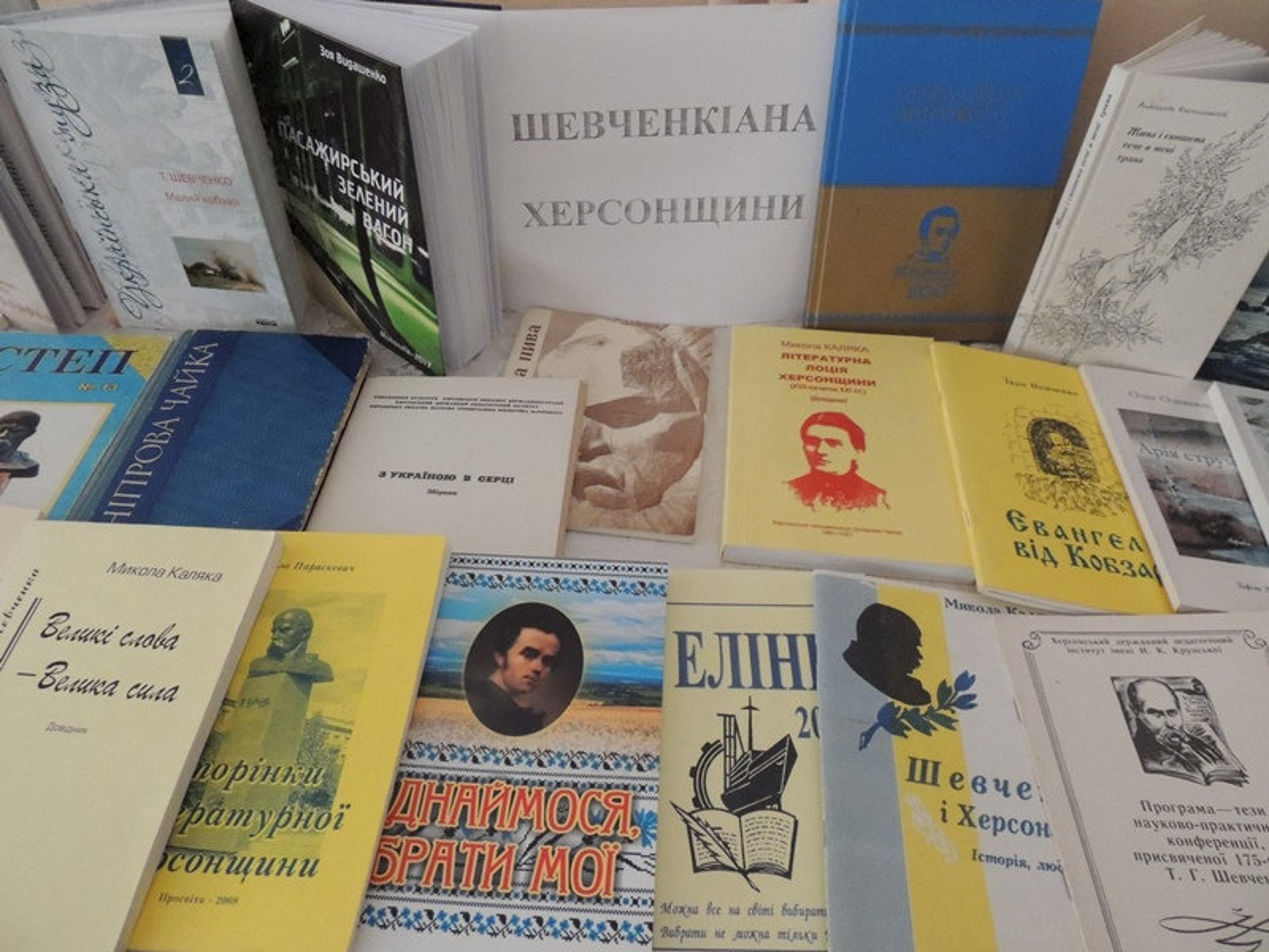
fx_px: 880
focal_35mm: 24
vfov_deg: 56.8
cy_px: 476
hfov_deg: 71.6
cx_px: 634
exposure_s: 1/320
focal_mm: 4.3
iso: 1600
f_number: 3
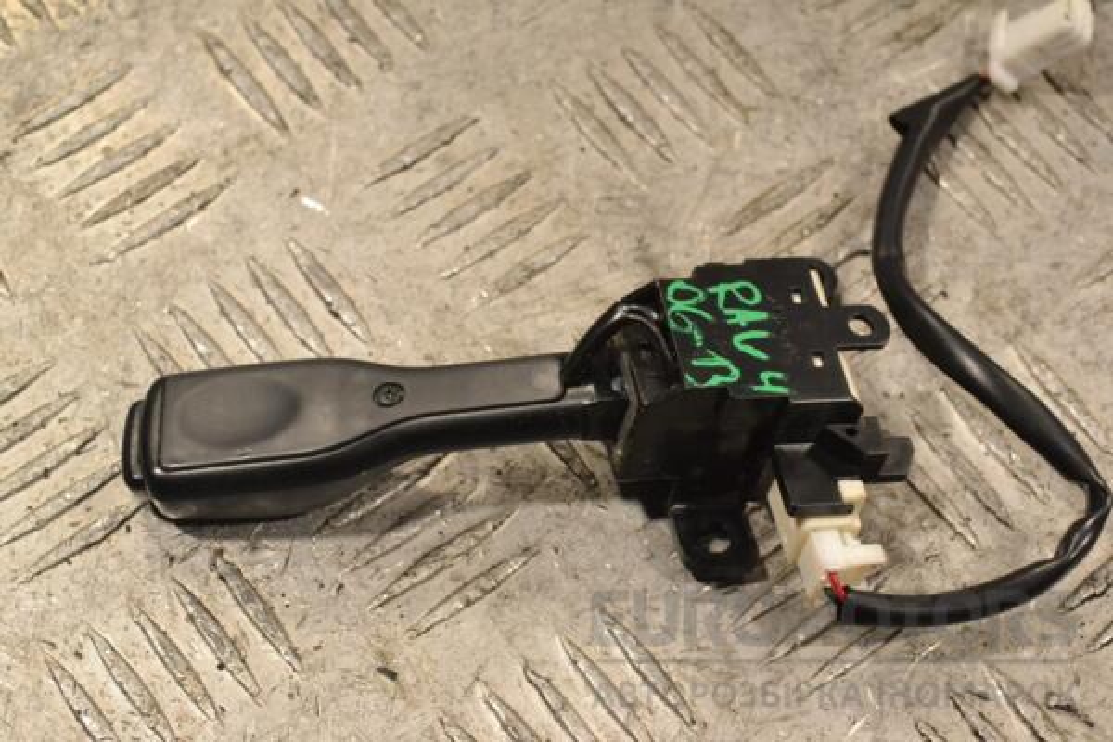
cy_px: 371
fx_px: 2550
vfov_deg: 16.6
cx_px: 556
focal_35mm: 82
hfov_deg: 24.6
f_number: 10
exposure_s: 1/400
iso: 3200
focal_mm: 55
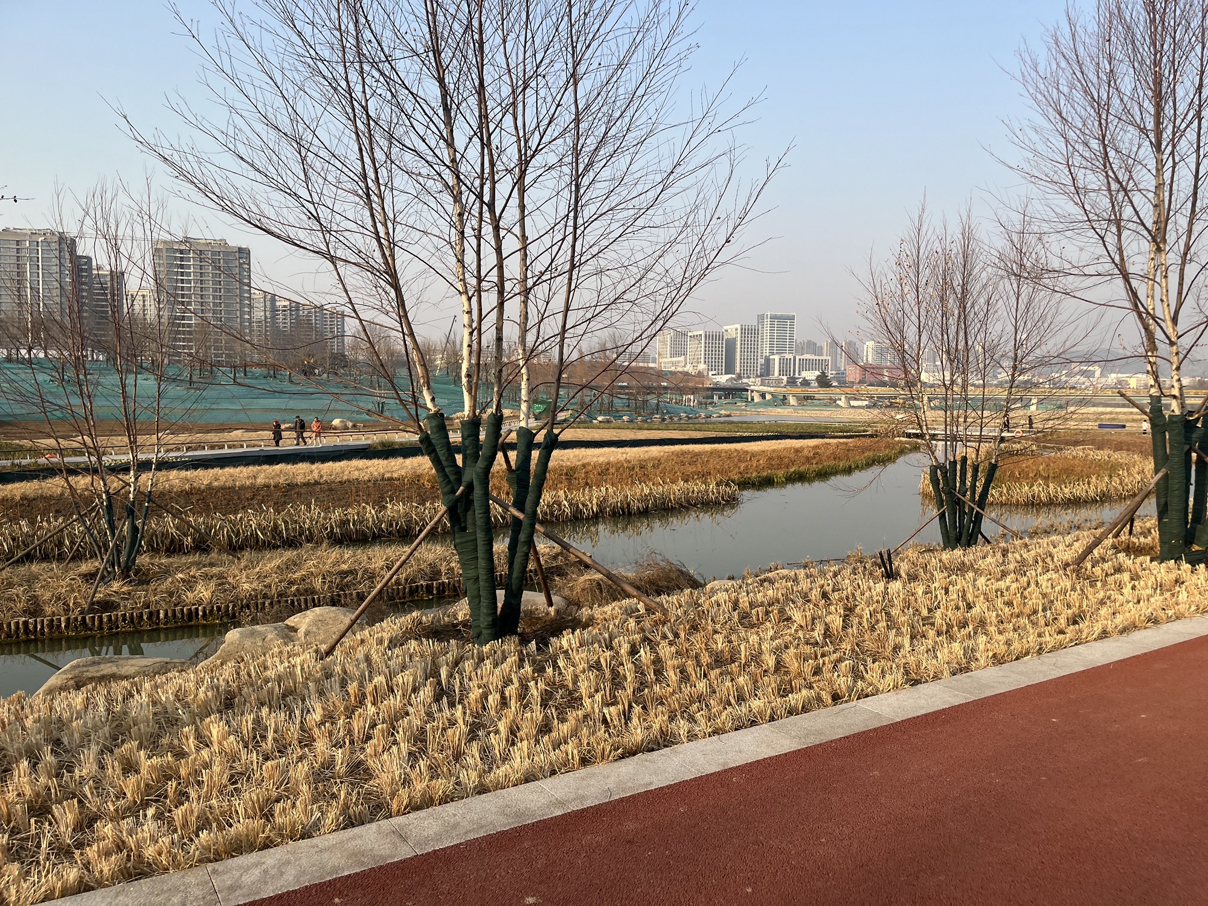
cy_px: 453
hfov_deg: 67.3
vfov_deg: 53.1
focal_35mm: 26
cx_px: 604
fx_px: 907
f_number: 1.6
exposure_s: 1/1992
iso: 50
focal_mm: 5.1
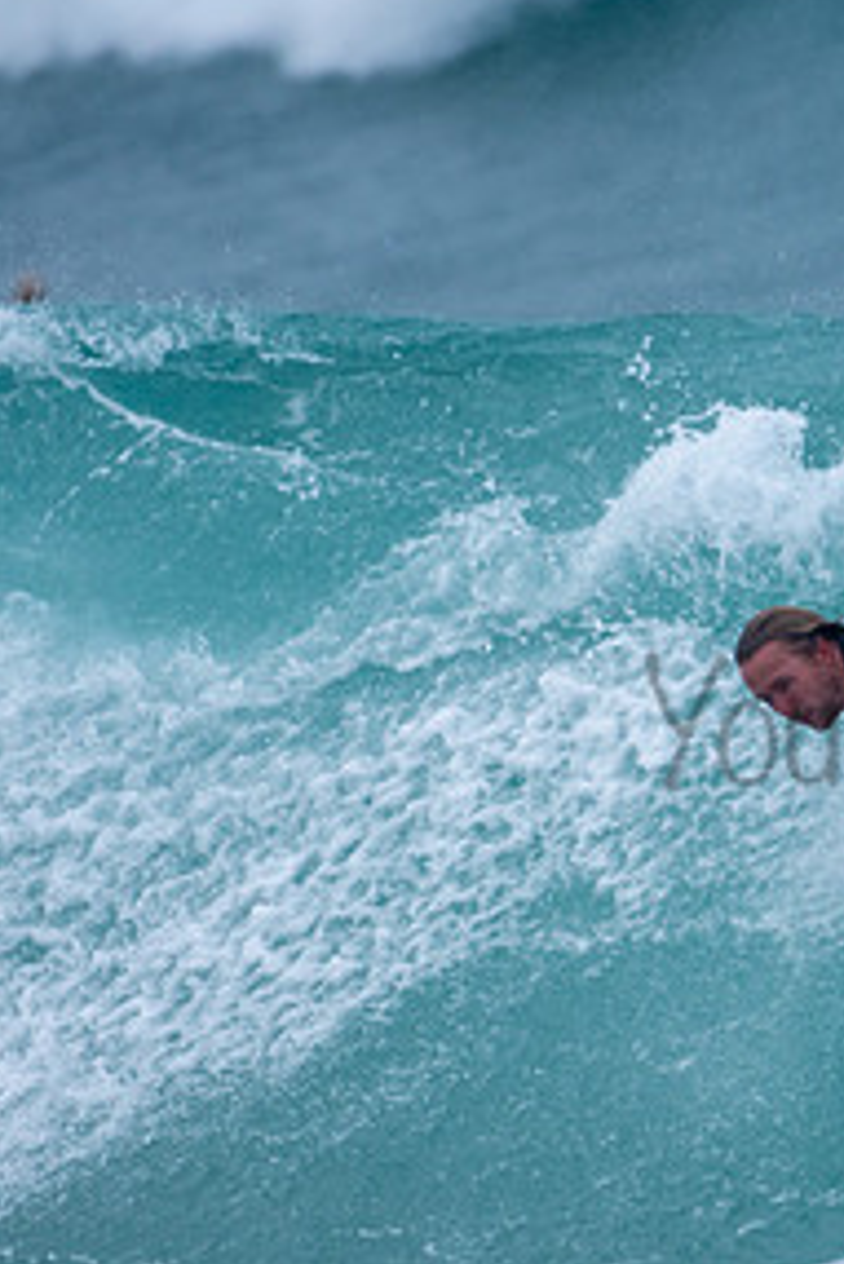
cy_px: 683
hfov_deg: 0.9
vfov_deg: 1.4
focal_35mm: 1461
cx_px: 1100
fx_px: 51312
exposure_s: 1/500
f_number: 5.6
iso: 250
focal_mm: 480
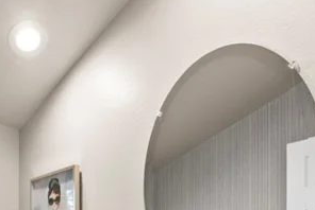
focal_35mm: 34
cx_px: 69
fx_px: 298
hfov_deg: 52.6
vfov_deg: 32.2
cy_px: 253
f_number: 8
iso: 100
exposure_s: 1/2
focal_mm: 12
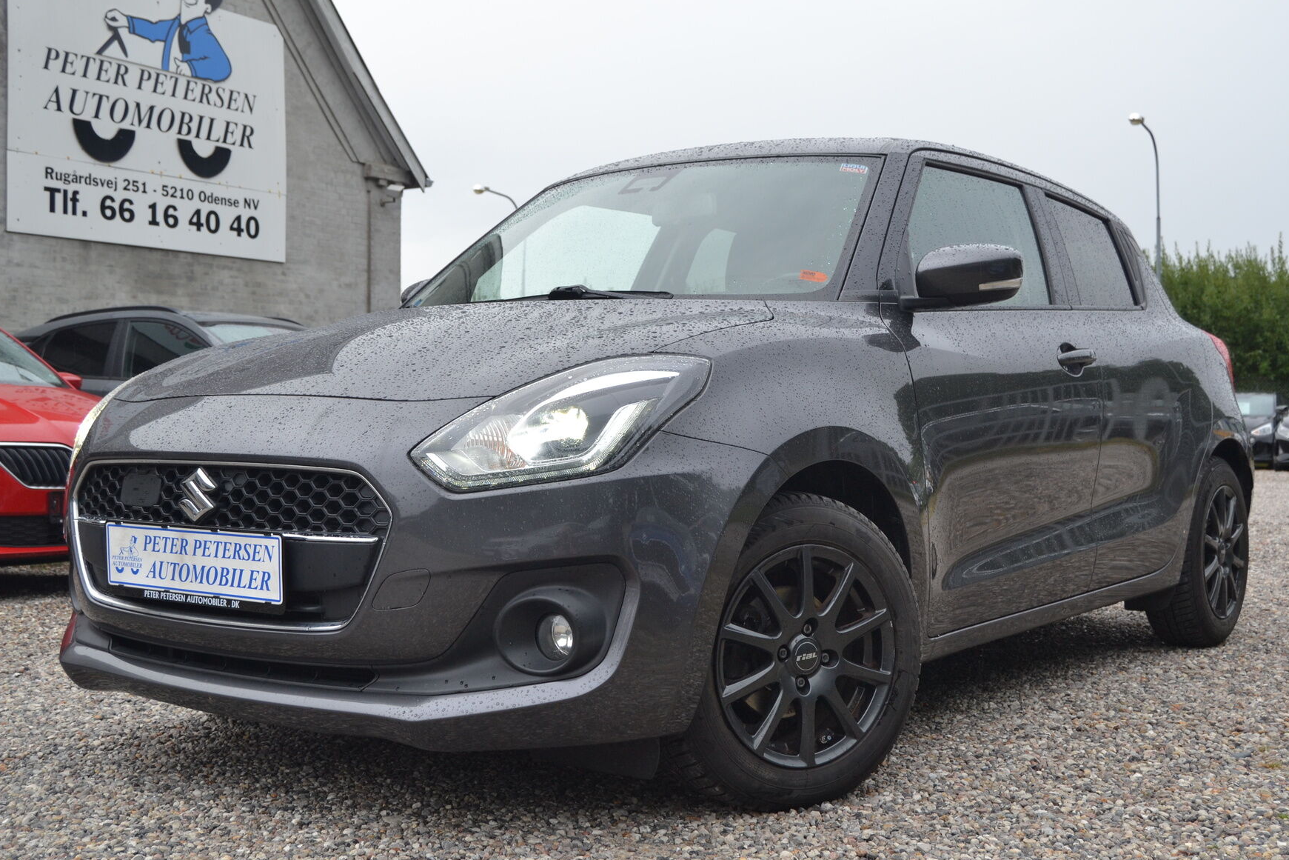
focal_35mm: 43
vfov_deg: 31.2
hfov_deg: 45.4
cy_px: 442
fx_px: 1540
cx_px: 658
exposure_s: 1/125
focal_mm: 26
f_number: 5.6
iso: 180
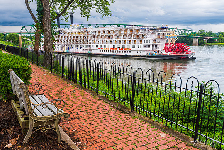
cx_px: 111
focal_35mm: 32
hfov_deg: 58.2
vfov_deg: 40.8
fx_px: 201
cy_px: 75
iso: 160
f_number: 13
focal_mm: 32
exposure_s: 1/60
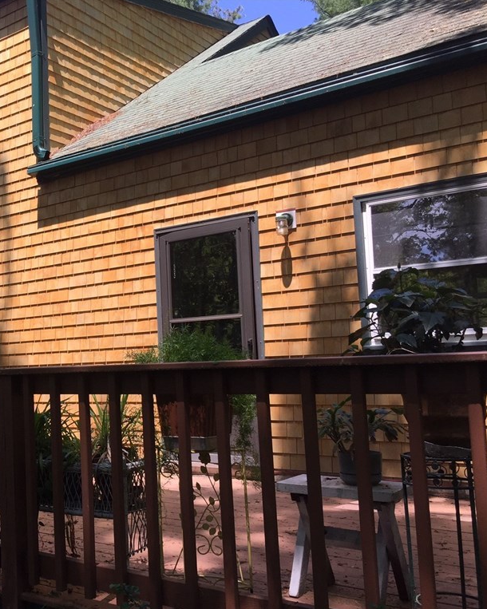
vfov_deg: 47.9
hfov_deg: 37.4
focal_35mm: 38
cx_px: 81
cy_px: 305
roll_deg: +0.3
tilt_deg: +4.6
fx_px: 685
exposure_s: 1/791
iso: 32
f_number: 2.2
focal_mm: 4.15
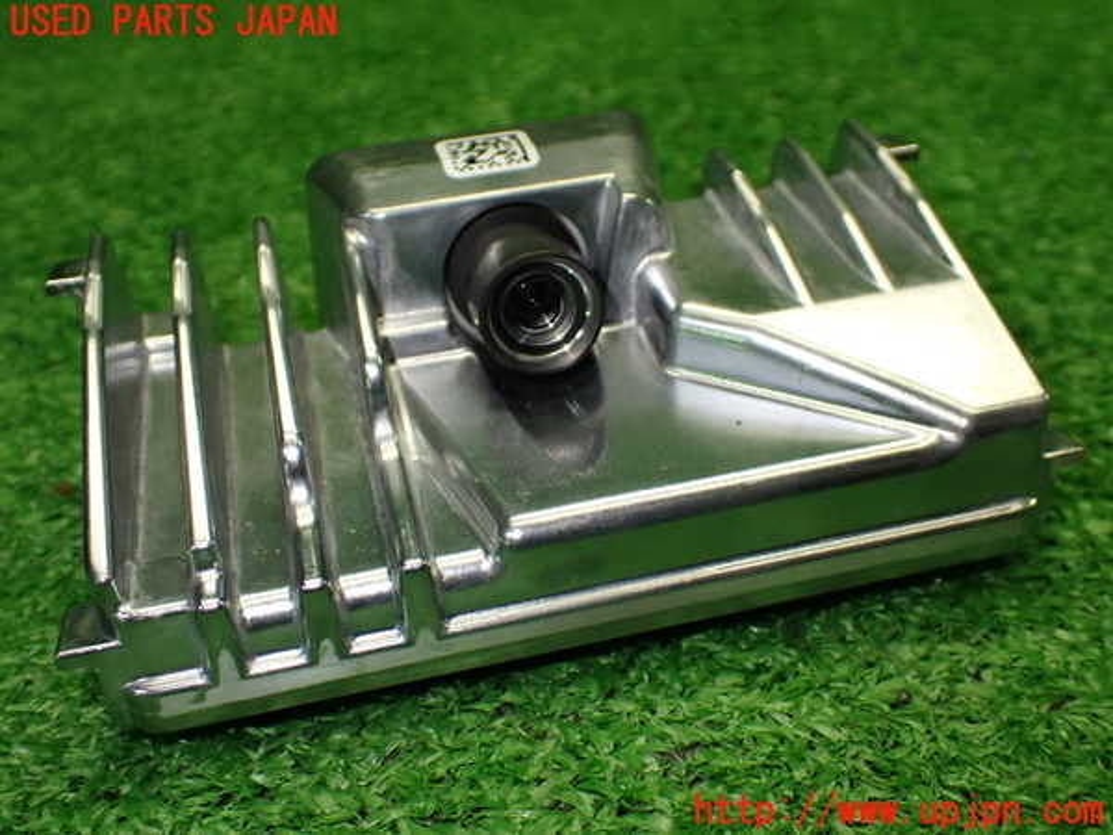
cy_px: 418
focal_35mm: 38
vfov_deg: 37.7
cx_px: 556
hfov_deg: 49.0
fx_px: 1222
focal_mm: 6.83
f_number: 2.7
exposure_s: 1/160
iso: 400
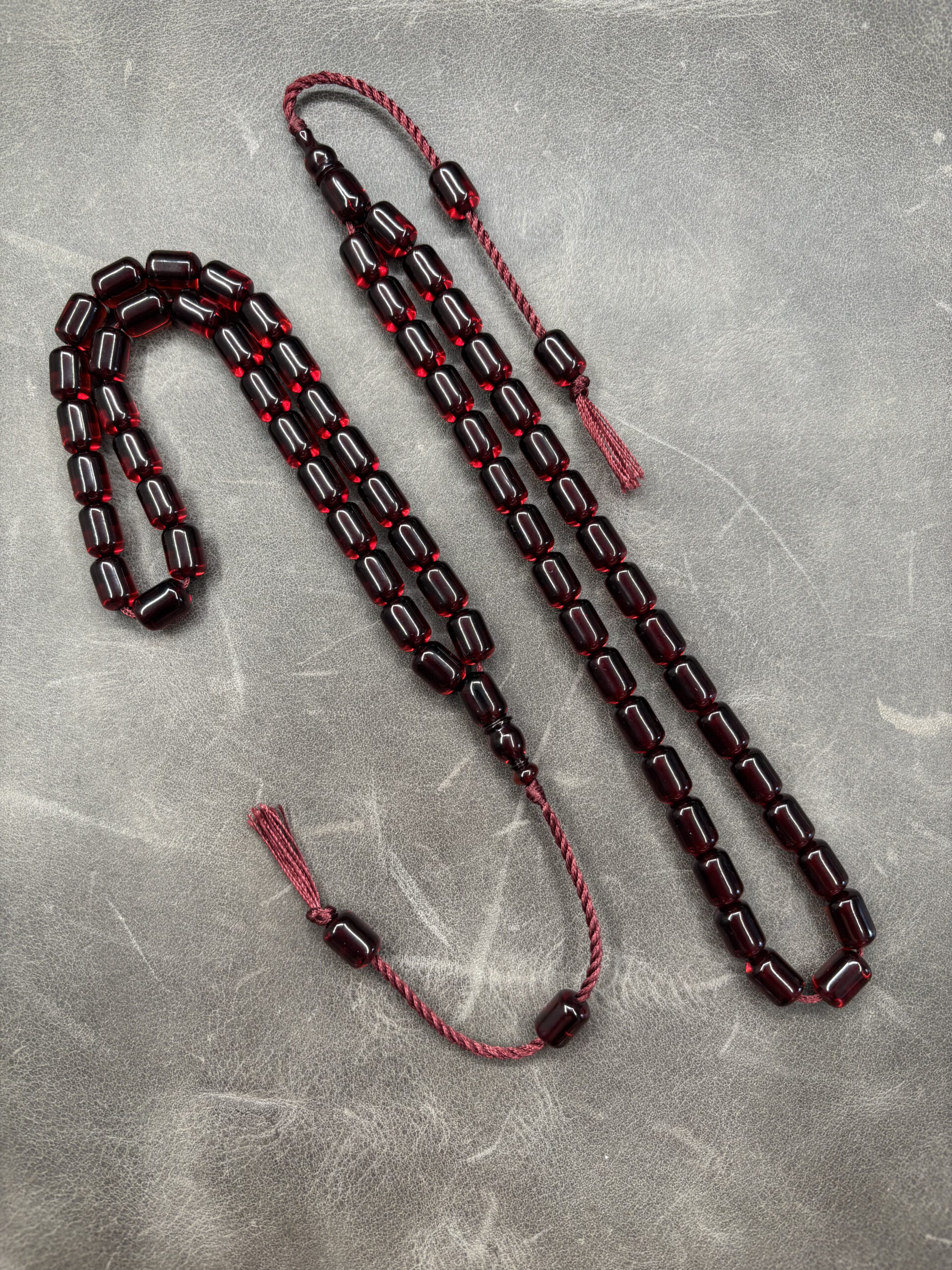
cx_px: 476
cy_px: 635
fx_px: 953
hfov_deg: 53.1
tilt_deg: -85.9
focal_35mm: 26
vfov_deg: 67.3
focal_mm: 5.96
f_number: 1.6
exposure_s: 1/50
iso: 100
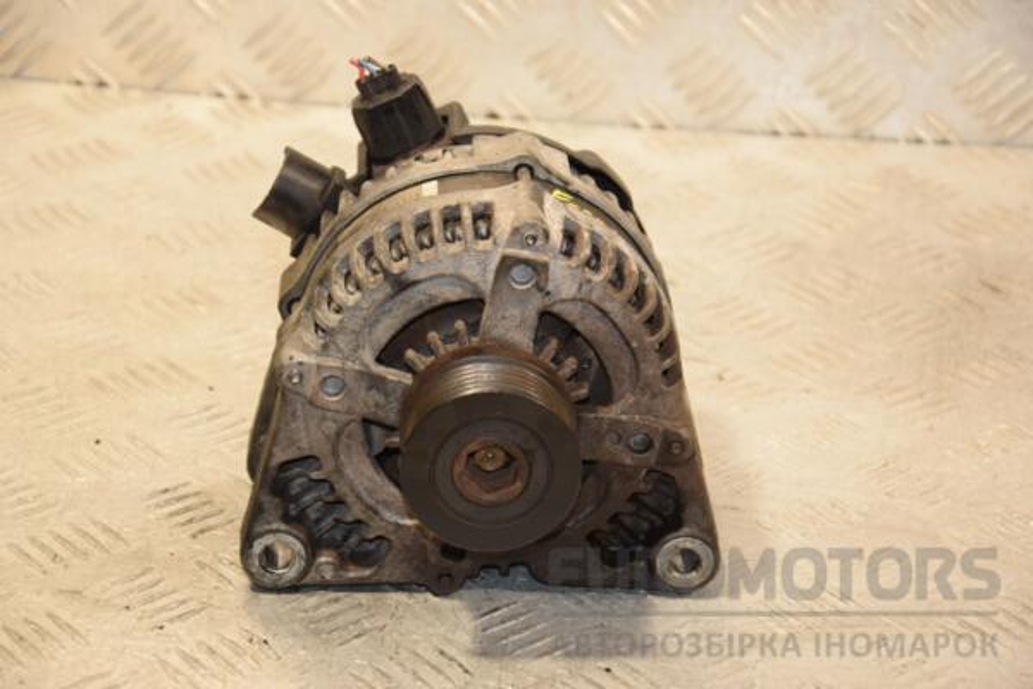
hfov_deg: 16.1
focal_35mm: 128
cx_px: 516
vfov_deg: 10.8
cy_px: 344
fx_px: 3658
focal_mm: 85
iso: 800
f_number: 5.6
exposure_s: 1/125
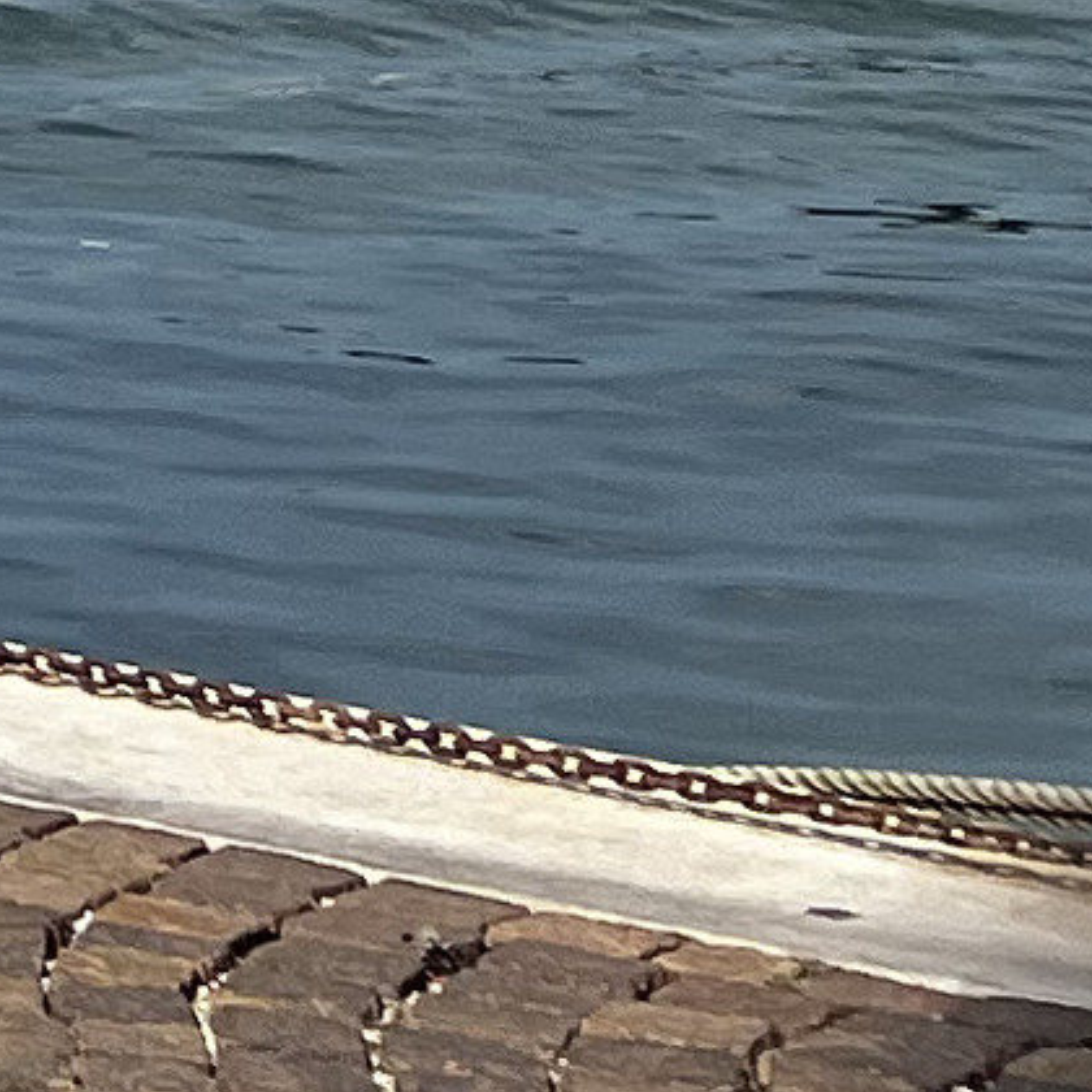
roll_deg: +1.1
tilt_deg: +1.5
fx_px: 7816
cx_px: -3968
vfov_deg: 7.5
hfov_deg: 6.0
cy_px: -1531
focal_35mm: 219
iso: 50
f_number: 1.5
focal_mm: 5.7
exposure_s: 1/5076
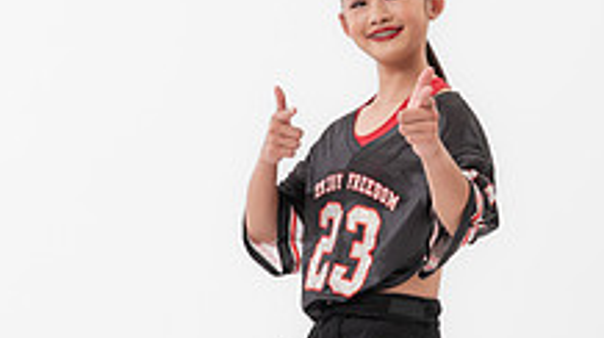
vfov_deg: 11.3
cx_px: 334
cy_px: 316
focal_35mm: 106
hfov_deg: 20.2
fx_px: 1696
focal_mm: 49
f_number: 8
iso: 640
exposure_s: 1/160
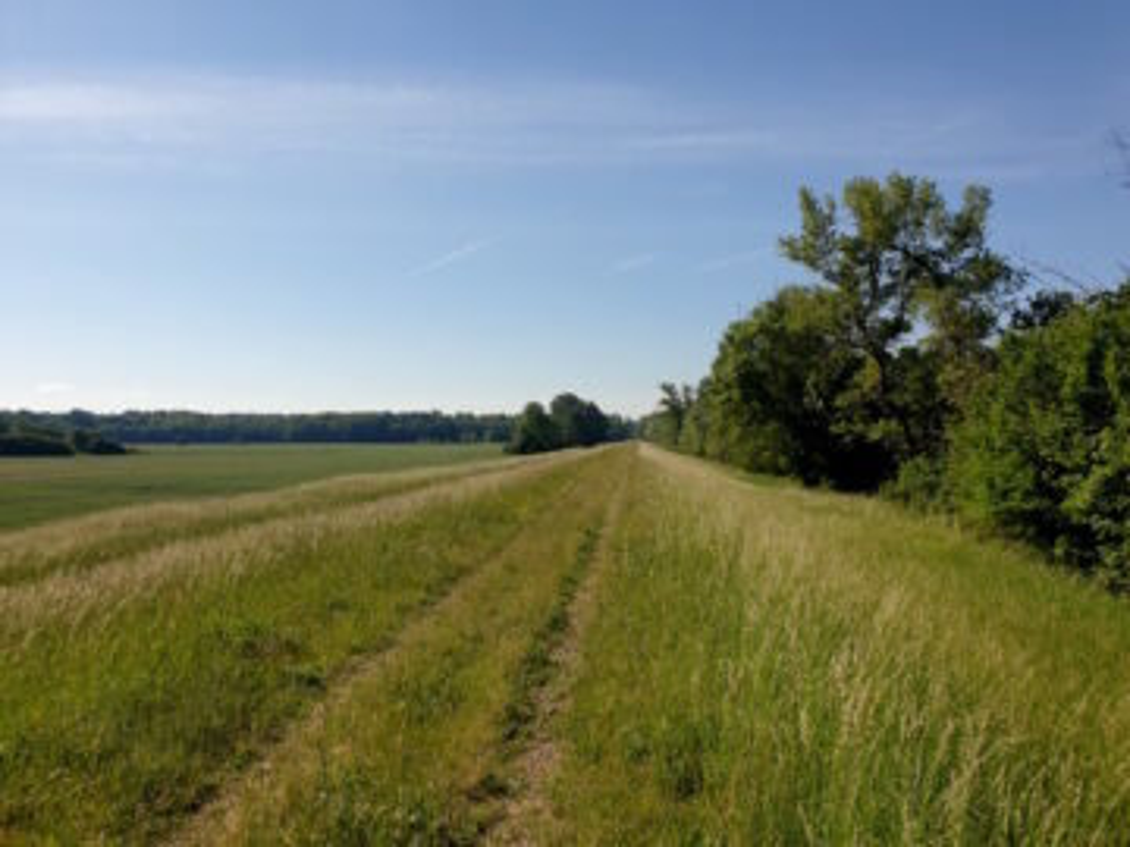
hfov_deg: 67.3
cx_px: 565
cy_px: 424
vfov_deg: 53.1
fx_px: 849
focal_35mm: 26
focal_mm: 4.3
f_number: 2.4
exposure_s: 1/2070
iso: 50
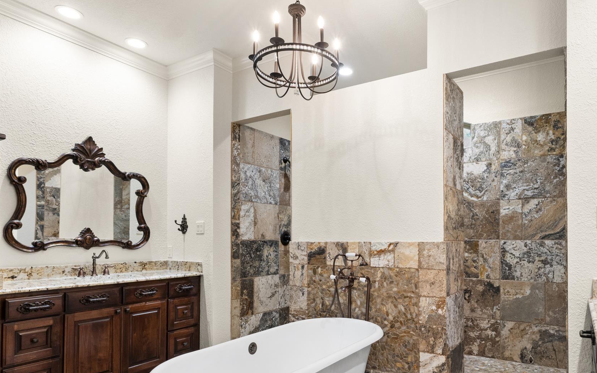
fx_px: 374
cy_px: 232
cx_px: 342
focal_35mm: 23
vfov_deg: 52.5
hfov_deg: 76.7
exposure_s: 1/6
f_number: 7.1
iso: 400
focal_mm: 10
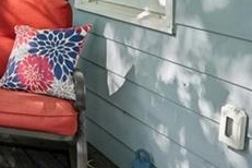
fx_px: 453
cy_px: -43
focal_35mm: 65
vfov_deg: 19.6
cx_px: -165
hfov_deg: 22.6
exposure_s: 1/80
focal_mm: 14.6
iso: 320
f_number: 8
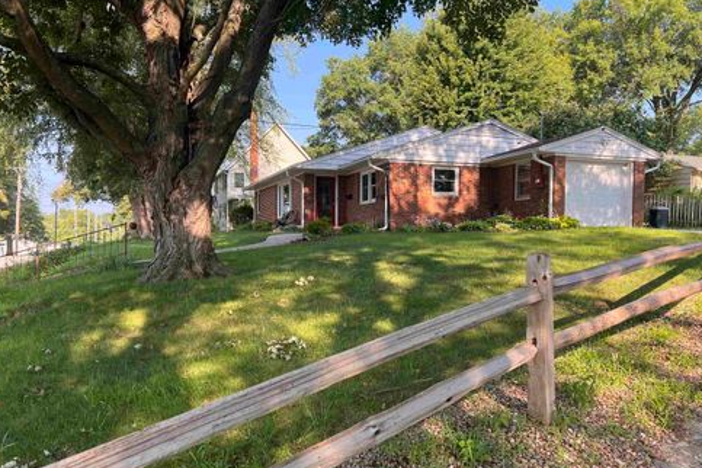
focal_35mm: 28
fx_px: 546
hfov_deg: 65.5
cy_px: 249
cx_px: 344
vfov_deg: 46.4
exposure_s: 1/552
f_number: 1.5
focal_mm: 5.7
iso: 50
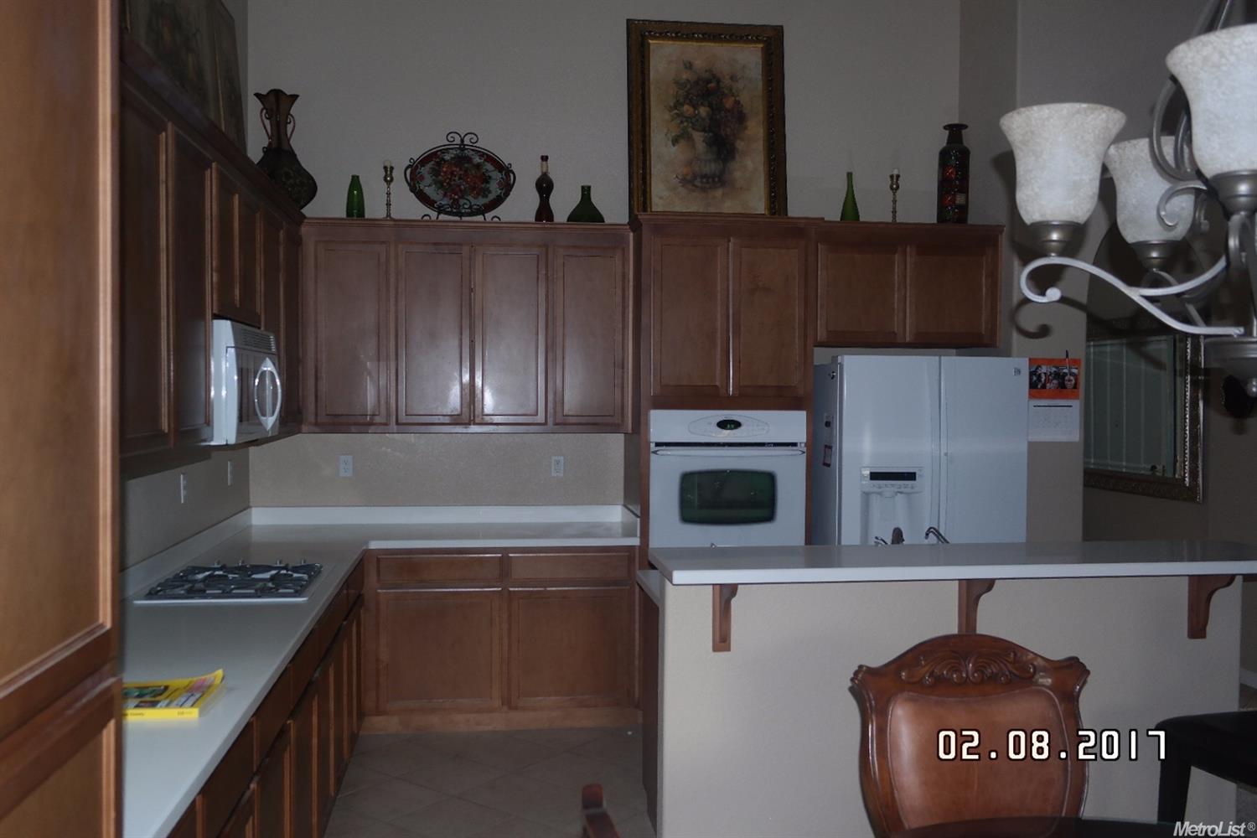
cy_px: 419
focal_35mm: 33
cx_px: 628
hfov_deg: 57.2
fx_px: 1152
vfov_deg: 40.0
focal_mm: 22
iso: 400
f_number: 3.5
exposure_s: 1/40
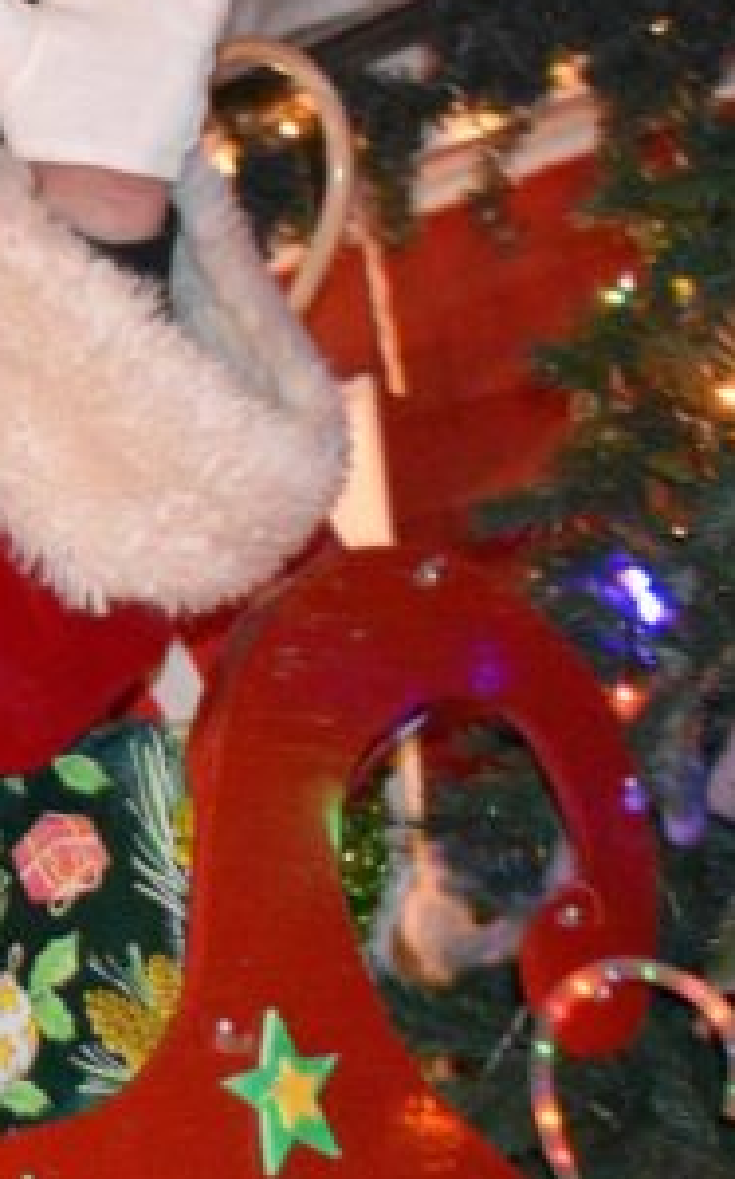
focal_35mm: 110
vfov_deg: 18.9
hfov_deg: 10.9
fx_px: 3524
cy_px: 851
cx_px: -727
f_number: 3.8
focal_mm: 21
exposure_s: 1/60
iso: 6400
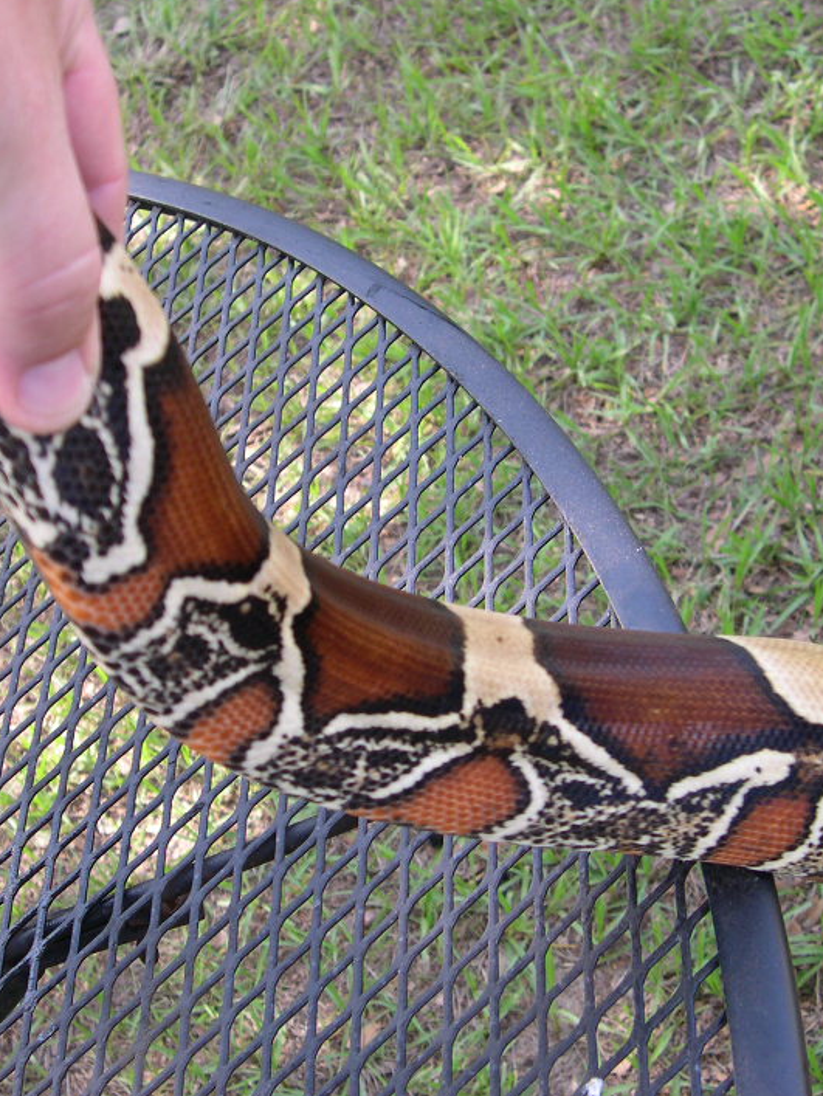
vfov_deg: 34.9
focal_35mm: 55
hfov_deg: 26.5
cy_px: 547
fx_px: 1742
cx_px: 347
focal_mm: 8
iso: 100
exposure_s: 1/80.2
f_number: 2.8
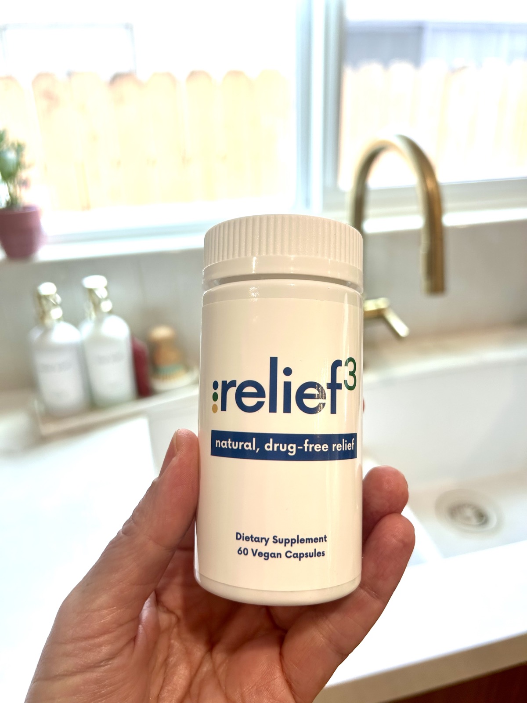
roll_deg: +0.7
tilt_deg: -26.6
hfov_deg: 53.1
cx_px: 264
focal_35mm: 26
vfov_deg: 67.3
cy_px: 352
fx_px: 528
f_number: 1.5
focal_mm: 5.7
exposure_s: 1/131
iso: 32
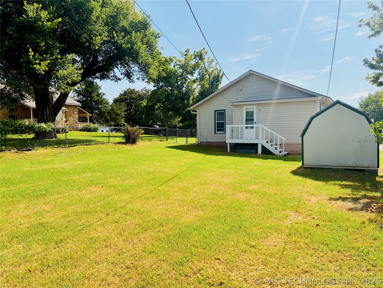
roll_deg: +0.3
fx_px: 288
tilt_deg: -1.8
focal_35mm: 26
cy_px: 144
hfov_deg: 67.3
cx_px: 192
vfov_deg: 53.1
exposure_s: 1/2985
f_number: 1.6
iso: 50
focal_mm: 5.96
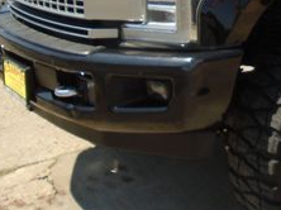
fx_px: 608
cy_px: -47
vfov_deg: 18.5
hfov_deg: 23.0
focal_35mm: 75
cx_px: 370
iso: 100
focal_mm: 4.6
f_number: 3.2
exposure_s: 1/800
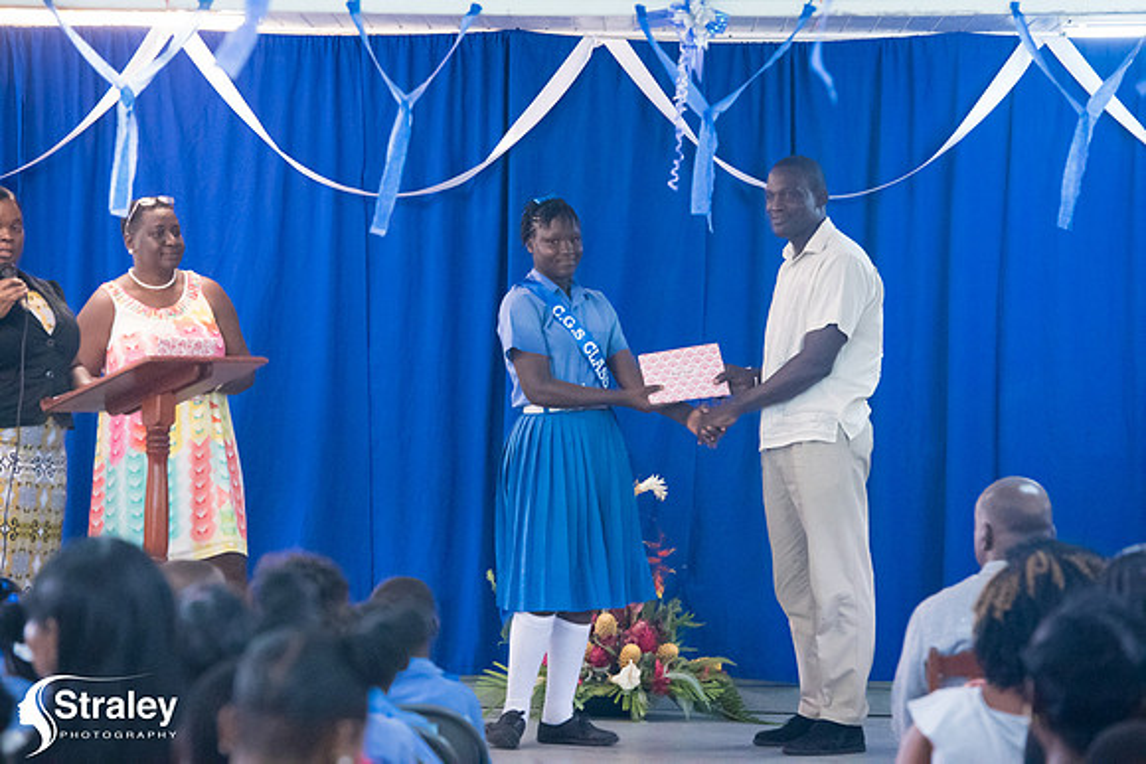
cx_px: 573
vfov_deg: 8.3
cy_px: 382
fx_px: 5253
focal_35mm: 165
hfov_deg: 12.4
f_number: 6.3
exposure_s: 1/200
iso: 20000
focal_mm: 165
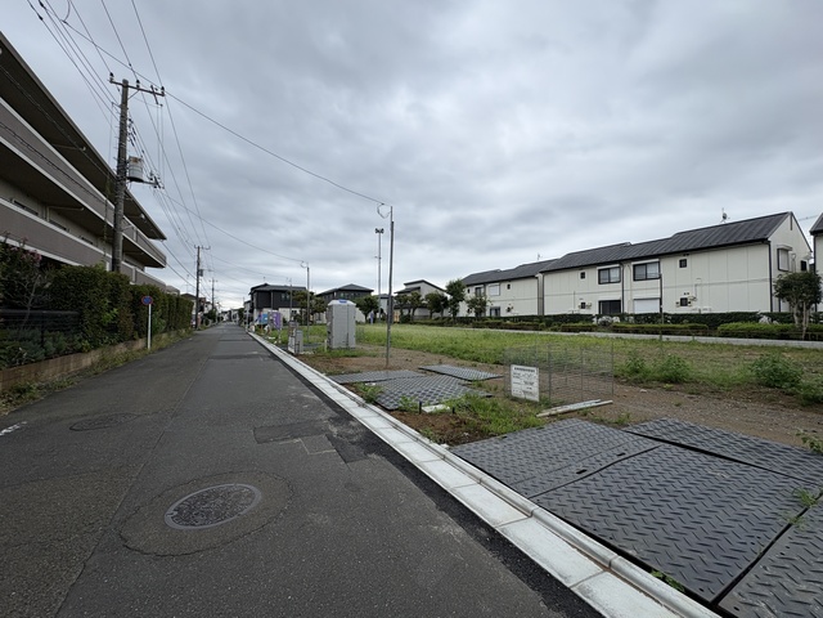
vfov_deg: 85.7
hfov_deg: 102.1
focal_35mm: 14
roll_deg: +0.5
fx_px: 333
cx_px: 412
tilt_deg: +1.1
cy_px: 309
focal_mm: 2.22
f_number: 2.2
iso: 40
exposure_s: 1/512
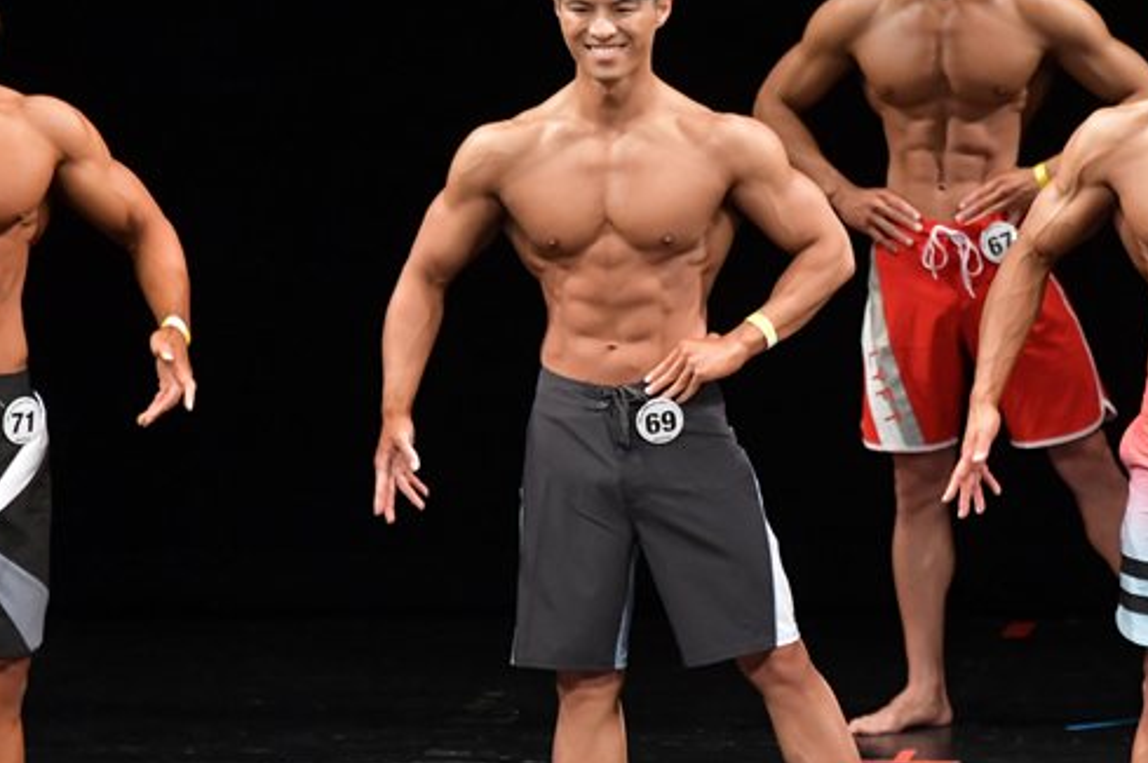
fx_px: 14399
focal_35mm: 452
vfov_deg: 3.0
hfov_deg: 4.6
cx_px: 809
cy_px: 399
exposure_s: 1/400
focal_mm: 190
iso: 3200
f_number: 5.6
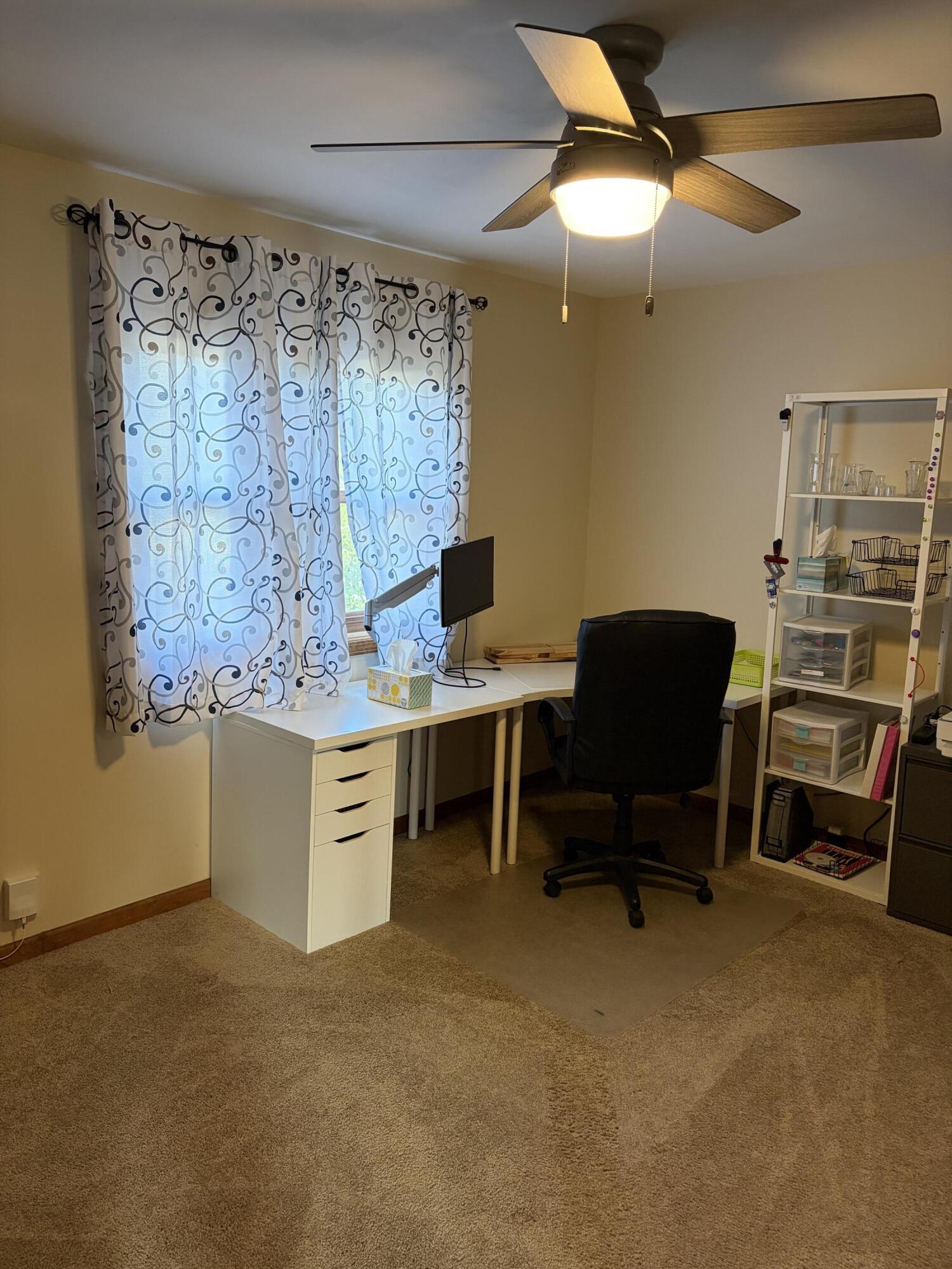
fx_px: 953
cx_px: 476
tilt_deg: -8.9
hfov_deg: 53.1
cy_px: 634
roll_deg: -1.6
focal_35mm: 26
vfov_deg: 67.3
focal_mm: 5.96
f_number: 1.6
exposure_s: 1/60
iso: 200
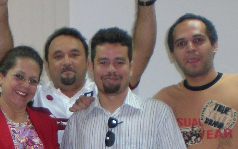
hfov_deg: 17.5
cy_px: 257
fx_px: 759
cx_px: 12
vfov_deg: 10.6
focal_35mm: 117
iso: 200
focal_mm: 6.3
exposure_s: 1/60
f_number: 3.1
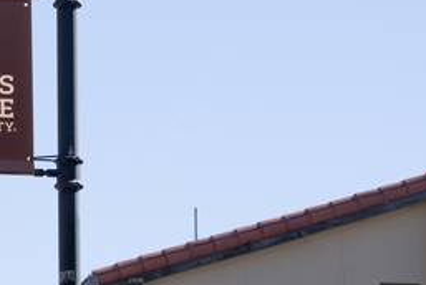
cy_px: 152
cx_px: -61
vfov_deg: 4.4
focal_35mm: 310
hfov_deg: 6.6
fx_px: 3672
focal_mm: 133
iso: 400
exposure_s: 1/400
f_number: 9
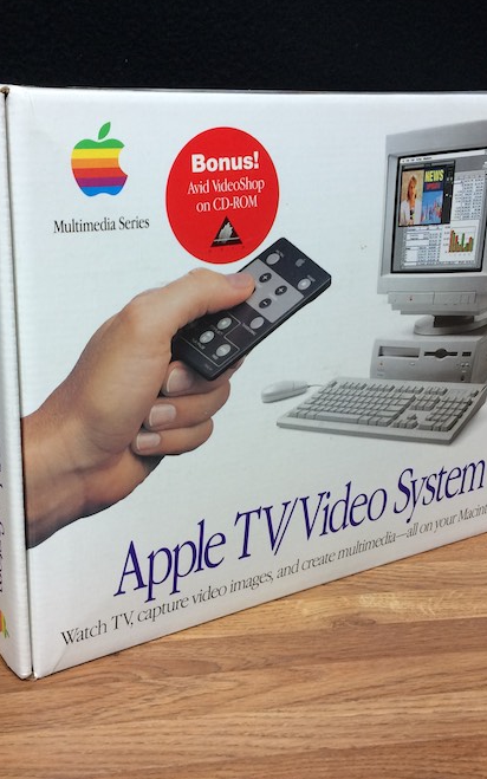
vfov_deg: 47.2
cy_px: 382
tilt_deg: -17.1
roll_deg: -0.3
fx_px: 892
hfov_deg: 30.5
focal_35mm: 42
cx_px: 228
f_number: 2.2
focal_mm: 4.15
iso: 40
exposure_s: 1/30
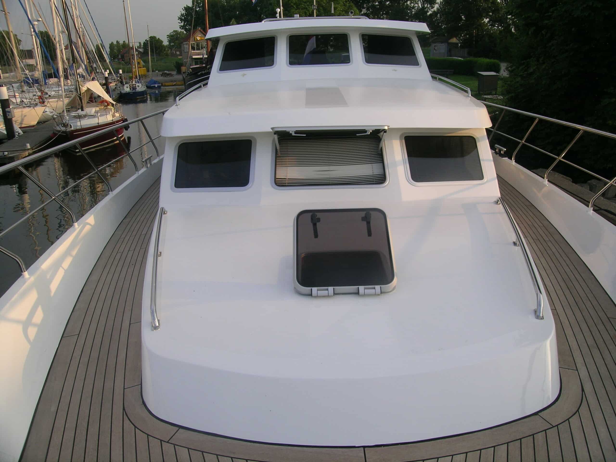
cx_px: 308
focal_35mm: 28
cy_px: 231
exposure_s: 1/142
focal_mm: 5.8
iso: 50
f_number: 5.6
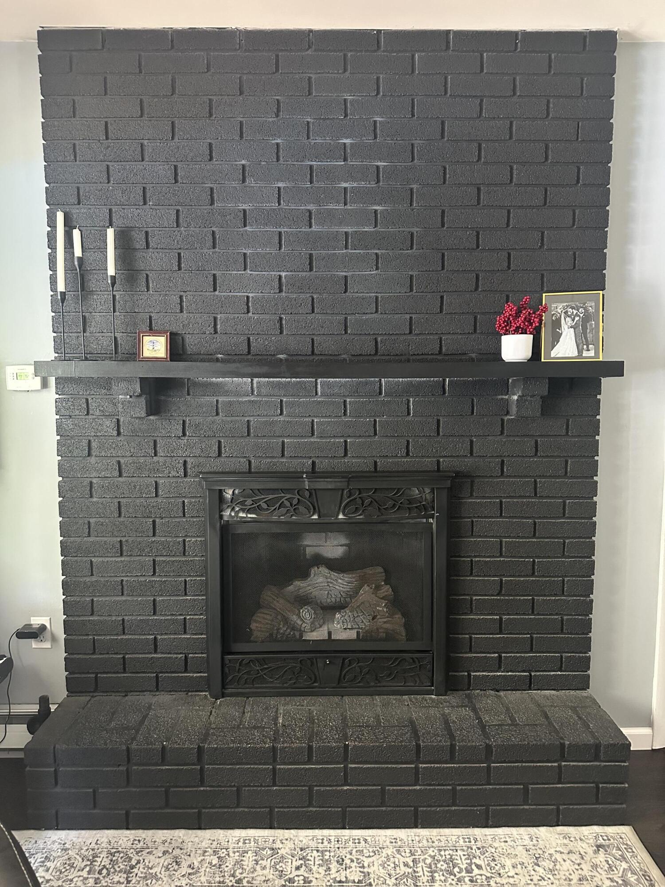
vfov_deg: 71.6
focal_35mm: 24
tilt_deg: -5.0
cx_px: 332
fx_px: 615
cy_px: 444
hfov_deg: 56.8
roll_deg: -0.9
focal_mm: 6.86
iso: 800
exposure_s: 1/30
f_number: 1.78
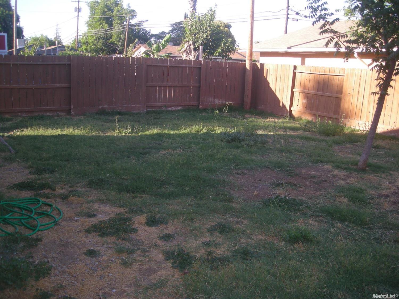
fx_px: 403
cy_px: 150
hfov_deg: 52.6
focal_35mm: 35
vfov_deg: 40.7
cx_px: 200
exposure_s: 1/224
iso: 72
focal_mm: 5.7
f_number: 2.8
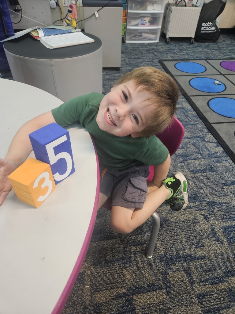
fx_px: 208
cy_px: 157
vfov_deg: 73.9
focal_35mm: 23
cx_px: 118
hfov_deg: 58.9
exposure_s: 1/120
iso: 400
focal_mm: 5.4
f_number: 1.8
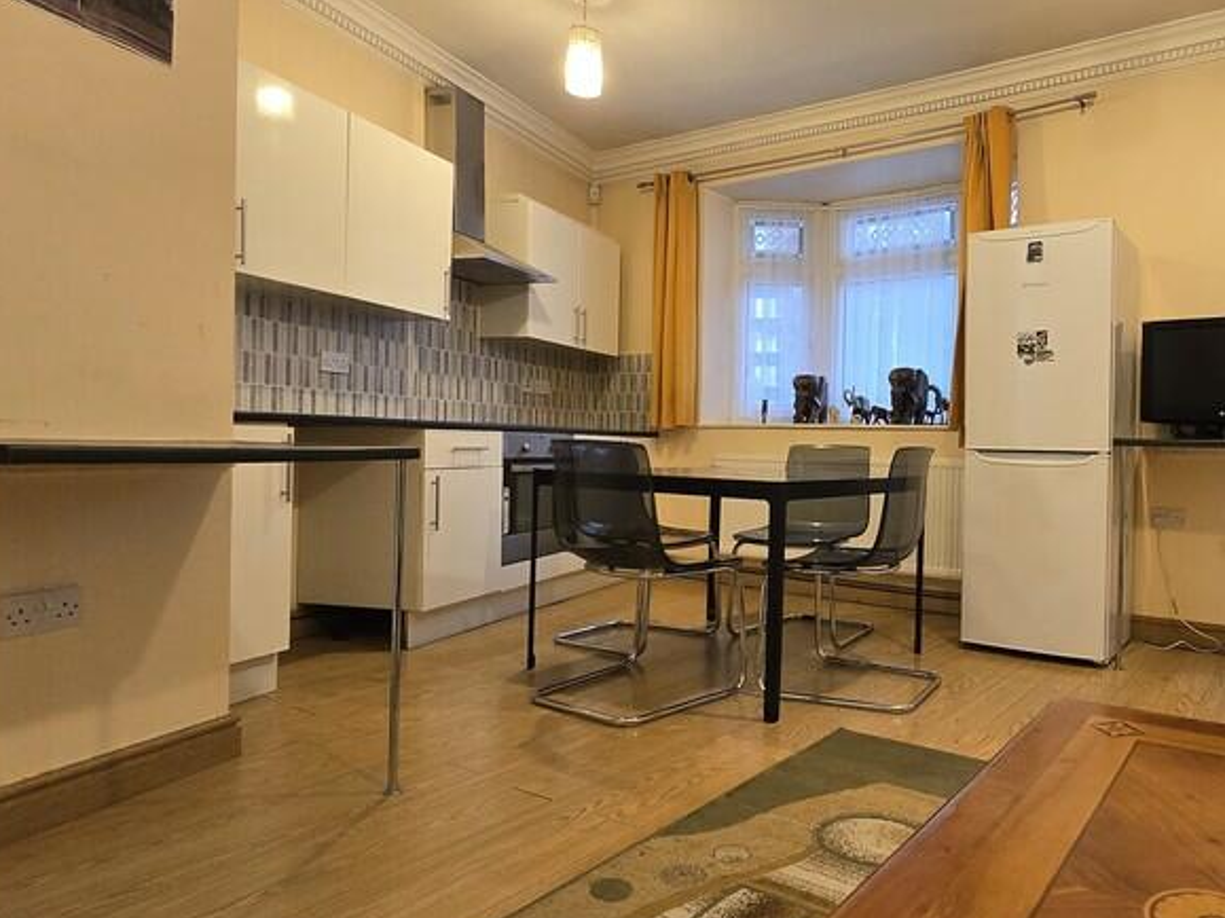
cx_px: 857
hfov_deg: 70.8
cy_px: 467
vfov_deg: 58.9
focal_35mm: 23
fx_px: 814
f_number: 2.2
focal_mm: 1.7
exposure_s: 1/50
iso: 200
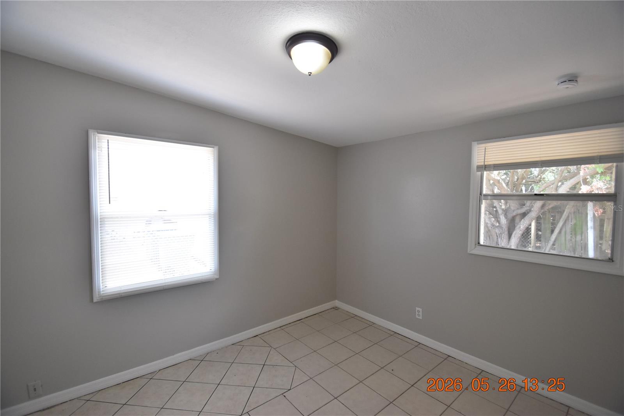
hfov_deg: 100.4
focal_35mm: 15
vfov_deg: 77.3
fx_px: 260
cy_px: 208
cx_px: 312
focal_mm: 10
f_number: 3.5
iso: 800
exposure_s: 1/180
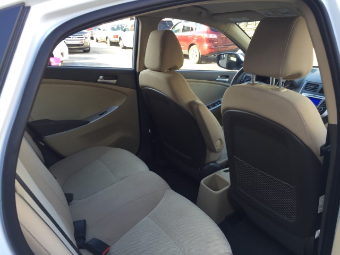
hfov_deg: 61.7
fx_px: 285
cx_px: 170
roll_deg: +1.0
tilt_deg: -17.7
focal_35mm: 29
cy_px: 128
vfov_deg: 48.2
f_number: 2.2
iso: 40
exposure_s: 1/120
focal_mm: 4.15
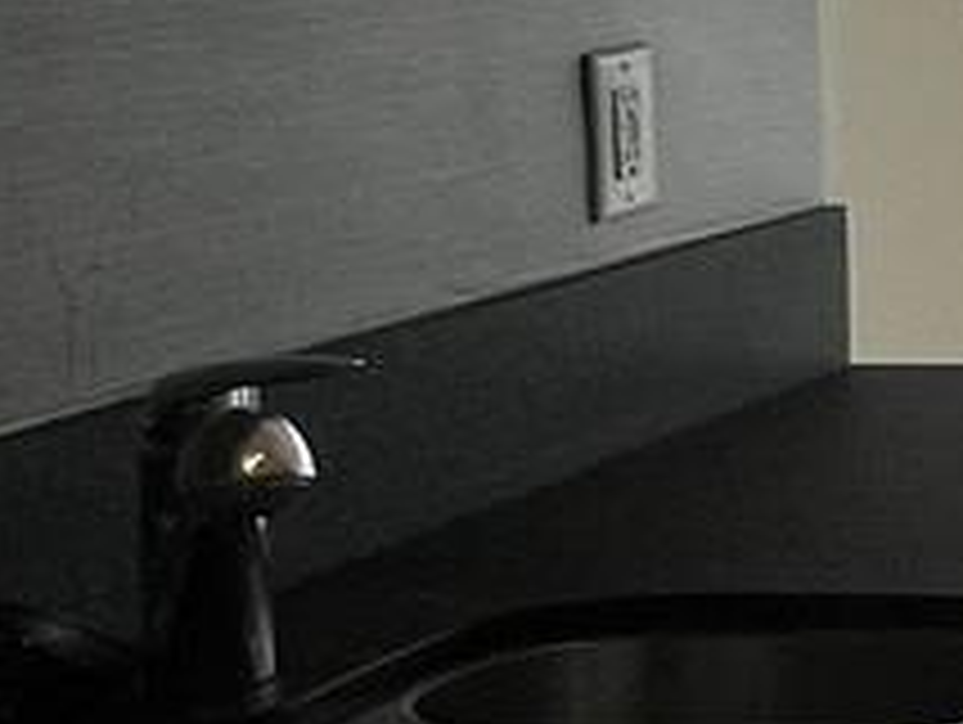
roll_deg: +0.0
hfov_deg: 14.6
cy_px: -54
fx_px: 2702
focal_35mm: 97
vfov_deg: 14.9
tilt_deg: -3.4
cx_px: 2182
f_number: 1.8
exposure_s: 1/276
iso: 32
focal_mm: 1.57
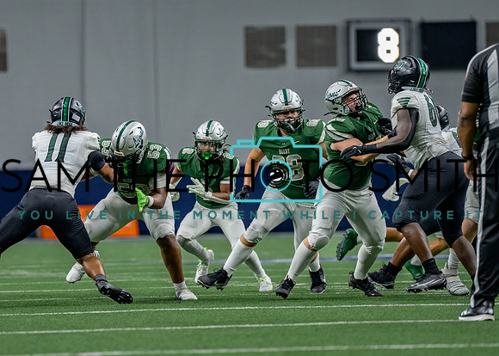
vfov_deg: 4.4
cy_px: 171
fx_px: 4635
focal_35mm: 327
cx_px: 180
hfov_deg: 6.2
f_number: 2.8
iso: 1600
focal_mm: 200
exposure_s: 1/1000
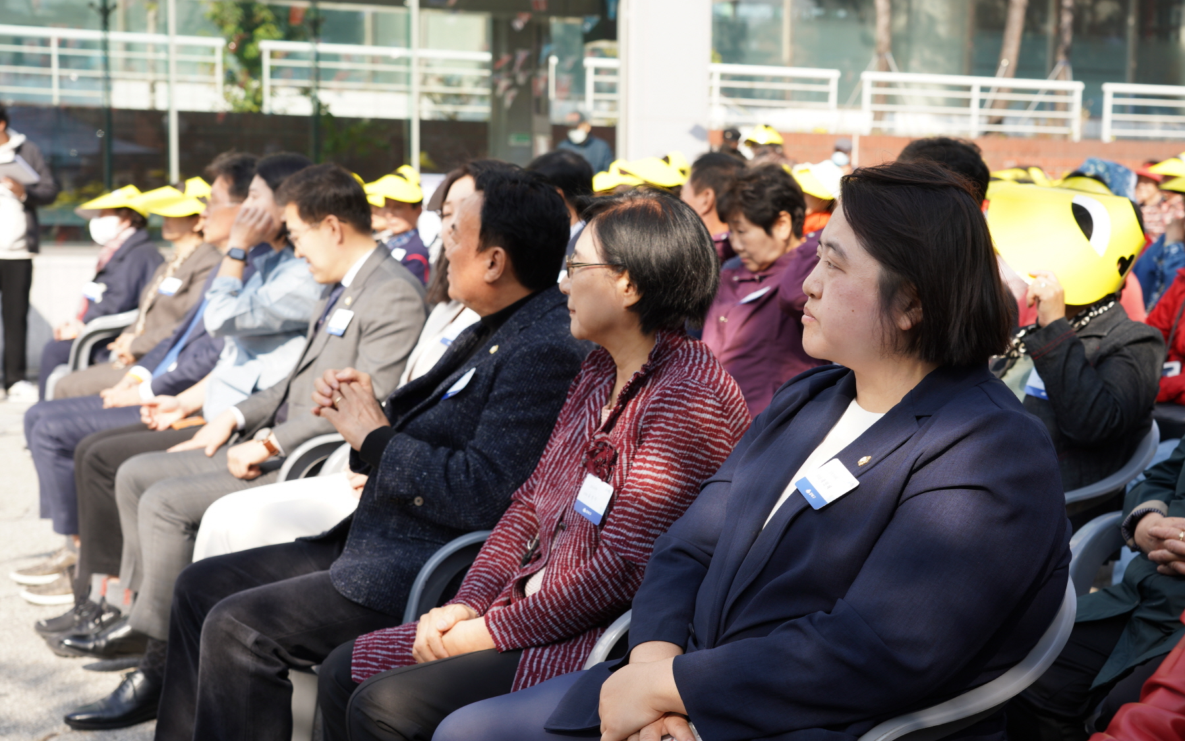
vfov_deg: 25.8
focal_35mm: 50
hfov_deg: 40.3
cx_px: 592
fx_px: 1615
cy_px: 392
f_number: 5.6
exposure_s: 1/160
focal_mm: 49
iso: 100
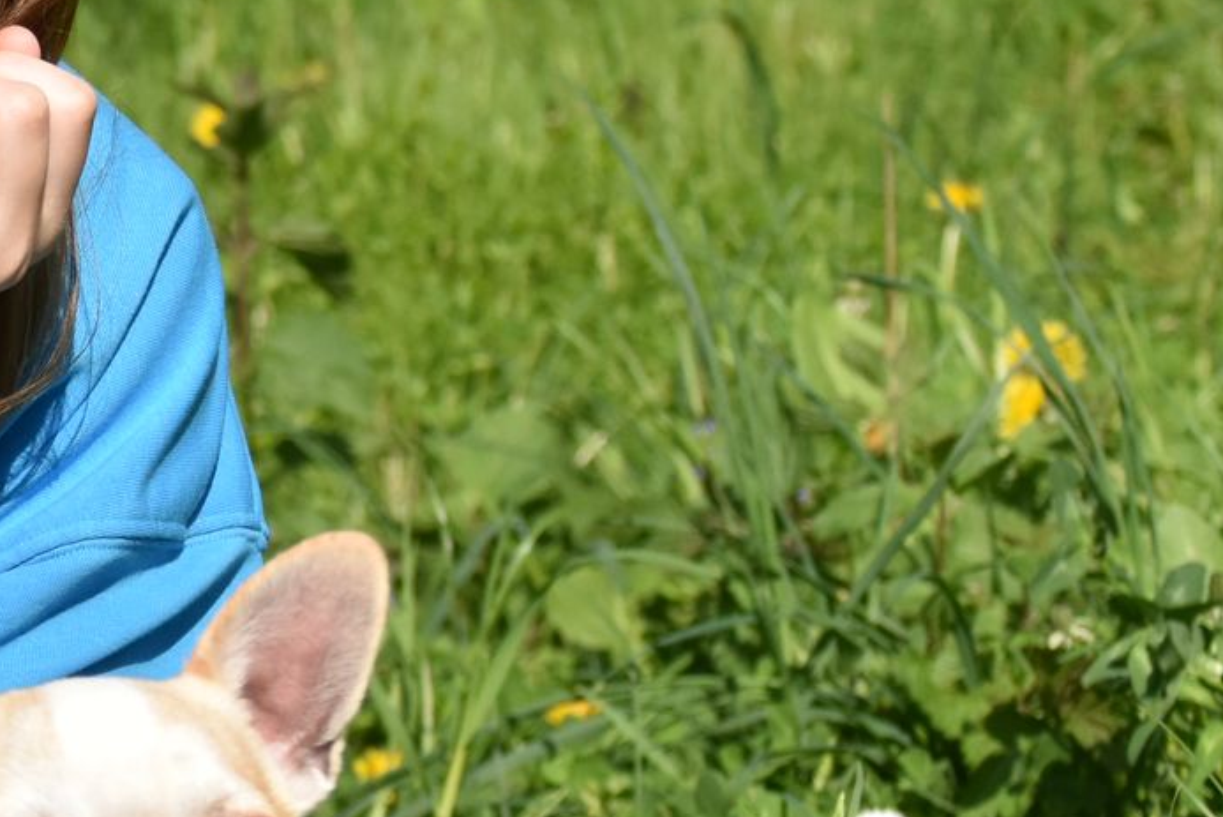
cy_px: 377
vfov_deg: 6.4
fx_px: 7342
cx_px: -203
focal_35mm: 216
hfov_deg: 9.4
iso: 800
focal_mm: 52
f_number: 6.3
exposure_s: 1/4000
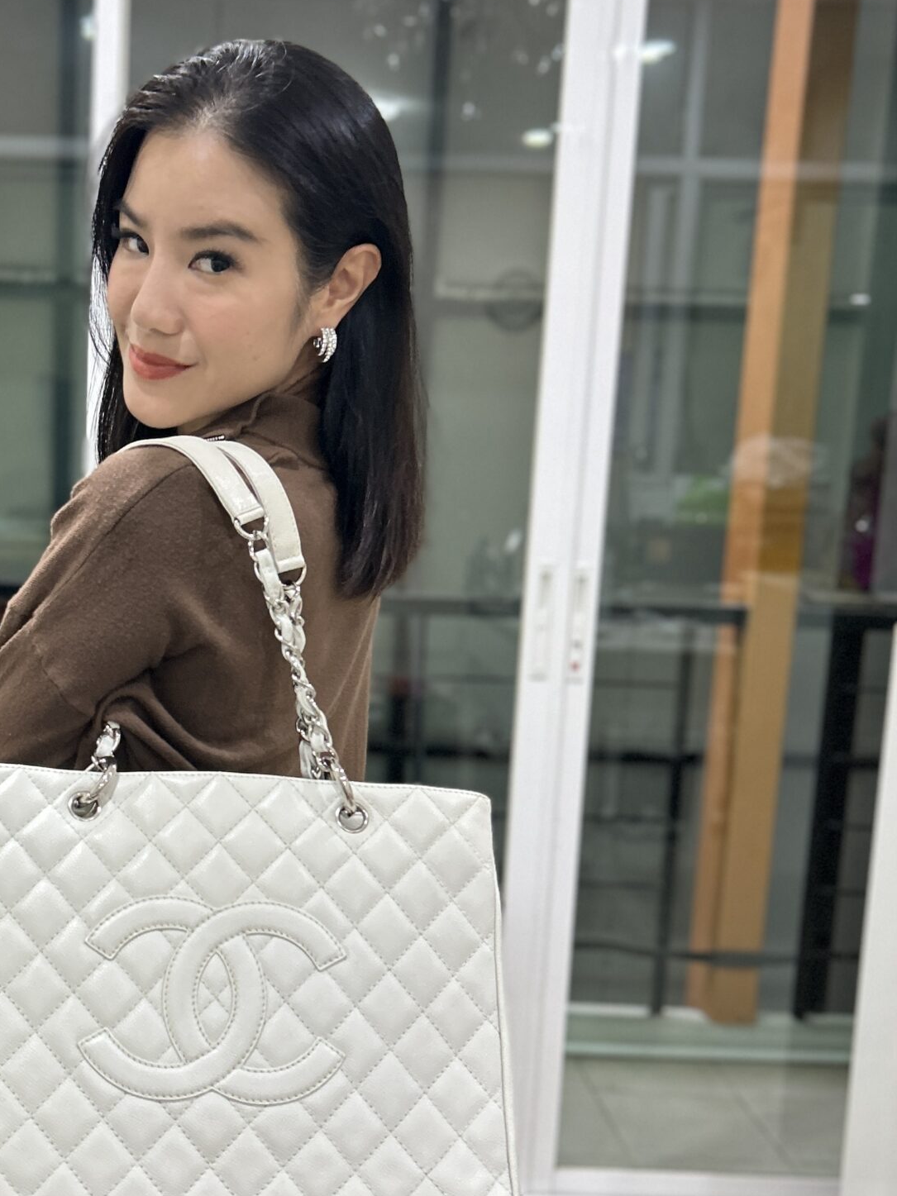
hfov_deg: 30.8
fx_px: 1590
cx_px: 183
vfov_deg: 41.2
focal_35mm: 46
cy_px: 675
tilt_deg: -9.3
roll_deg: -2.3
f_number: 1.5
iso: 320
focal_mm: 5.7
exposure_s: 1/50
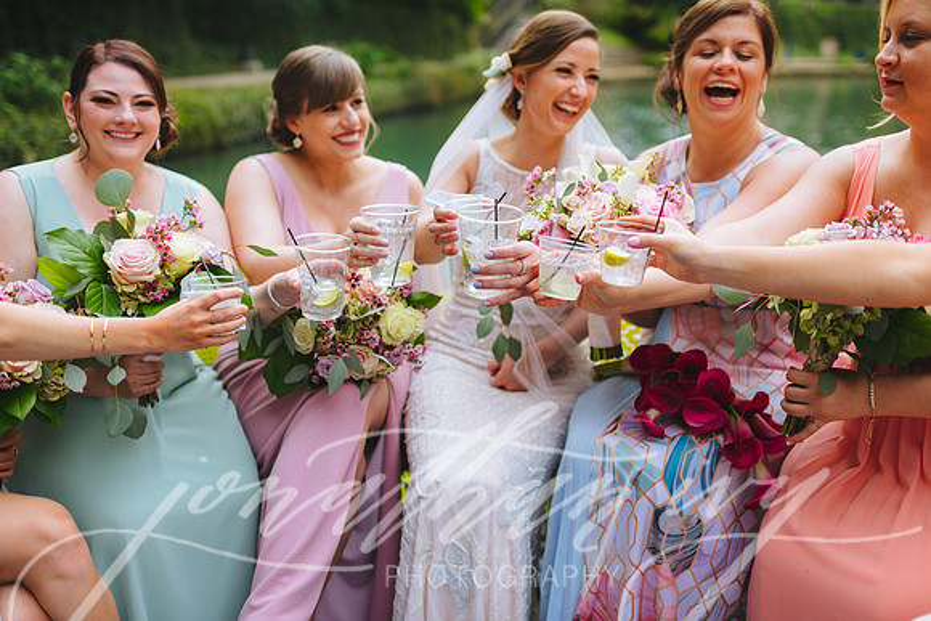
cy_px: 310
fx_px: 905
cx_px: 466
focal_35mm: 35
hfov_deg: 54.4
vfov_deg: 37.9
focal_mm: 35
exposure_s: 1/1600
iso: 100
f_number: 2
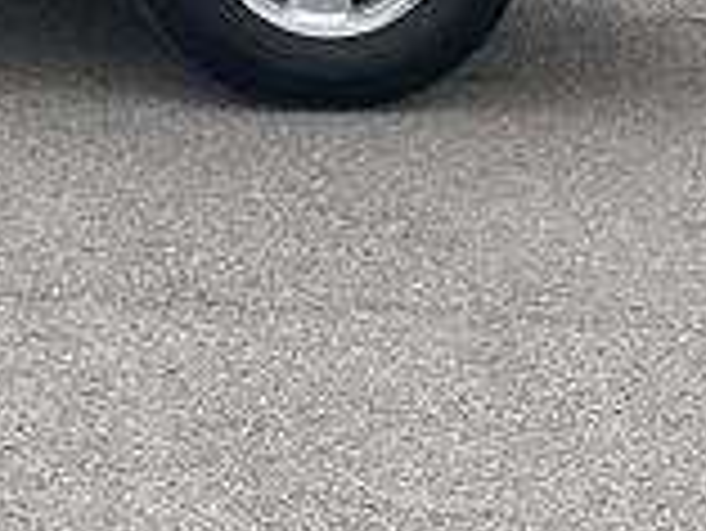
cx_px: -391
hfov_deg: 9.8
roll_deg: -2.3
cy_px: -513
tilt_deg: -2.2
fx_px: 4001
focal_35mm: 196
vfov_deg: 7.3
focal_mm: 6.86
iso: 64
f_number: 1.78
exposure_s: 1/120
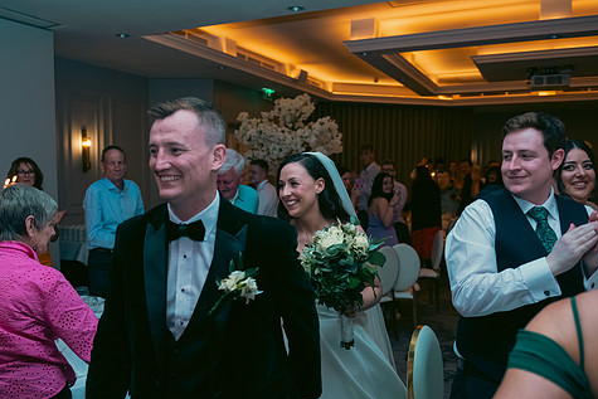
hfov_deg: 57.1
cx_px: 264
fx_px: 548
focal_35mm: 33
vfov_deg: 40.0
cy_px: 212
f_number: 3.5
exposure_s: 1/160
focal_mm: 27
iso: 800
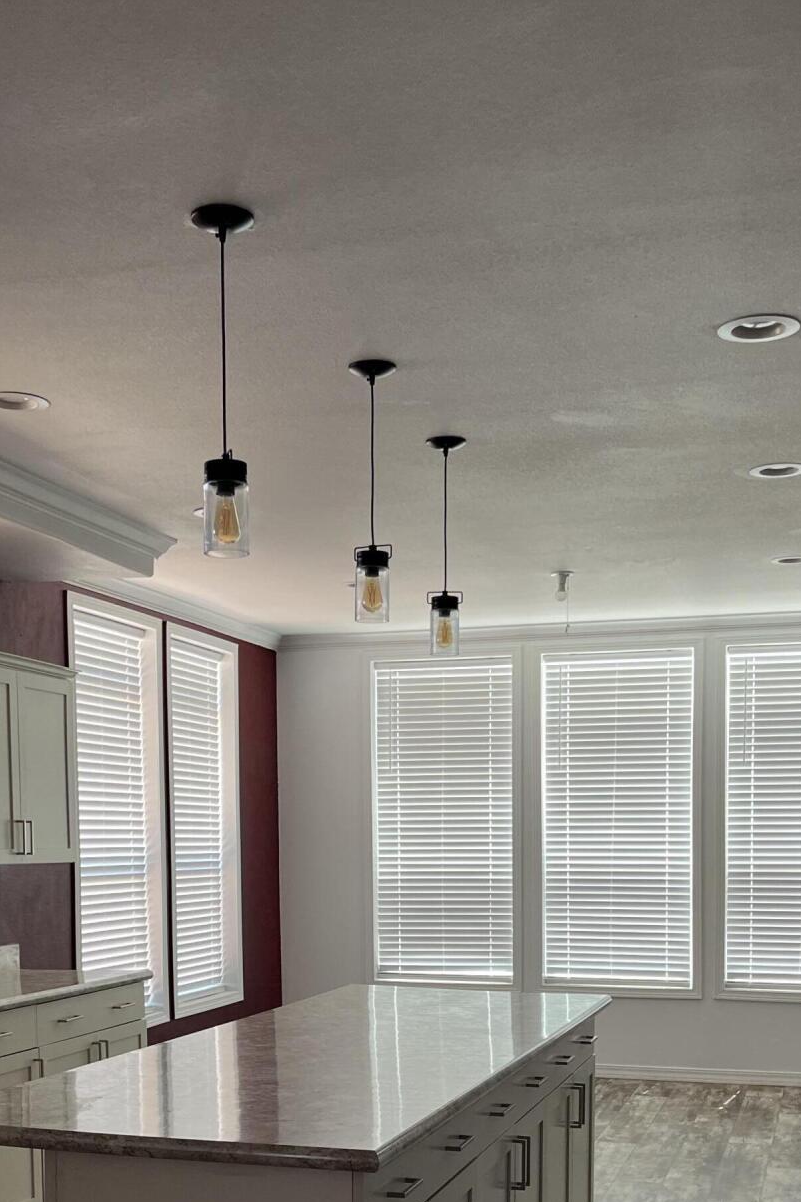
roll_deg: +0.6
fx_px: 1502
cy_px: 983
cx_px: 349
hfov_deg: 29.8
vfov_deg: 41.5
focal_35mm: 45
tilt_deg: -3.6
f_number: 1.6
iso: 100
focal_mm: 5.1
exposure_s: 1/121
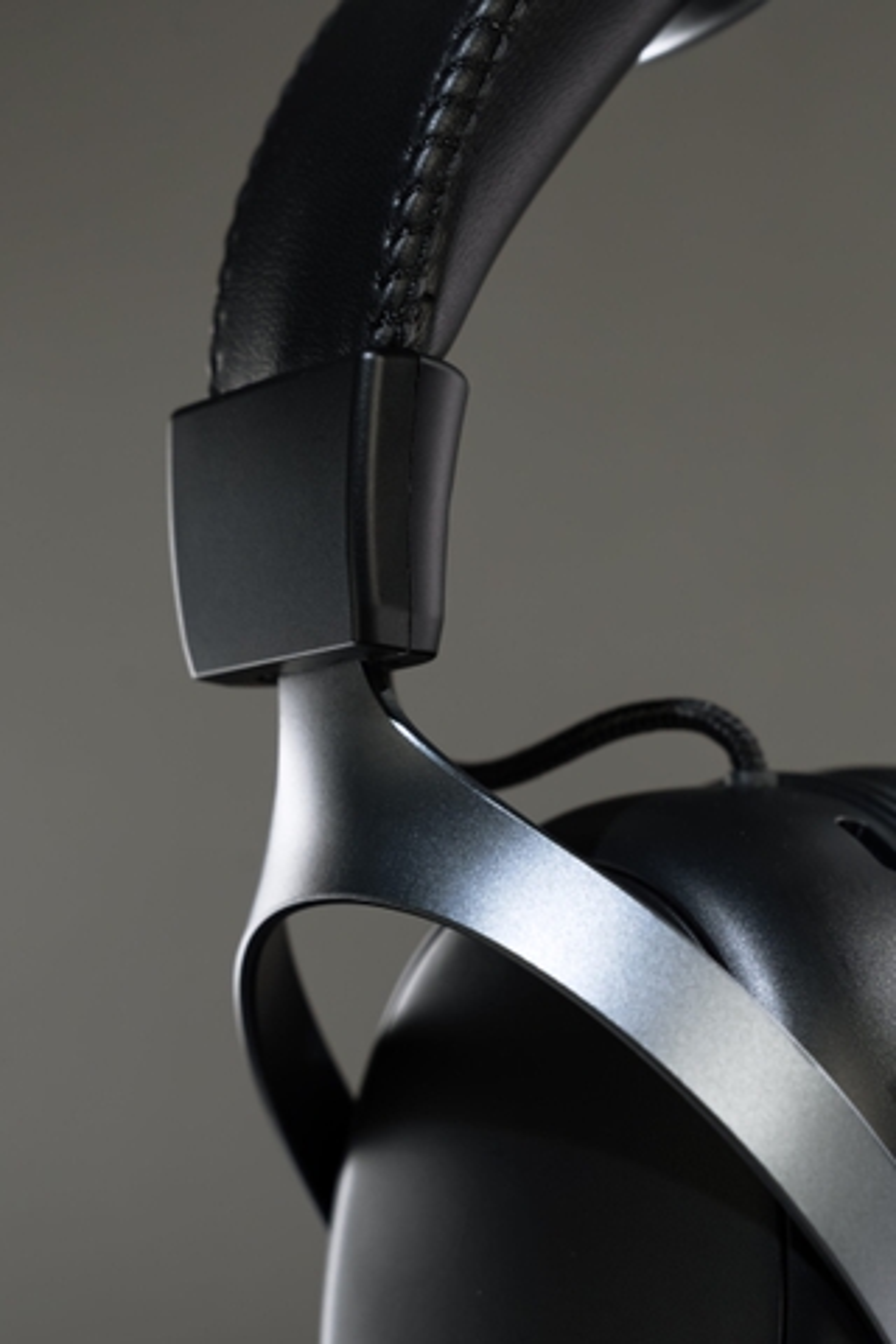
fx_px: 3920
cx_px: 448
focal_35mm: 105
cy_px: 672
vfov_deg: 19.5
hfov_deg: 13.0
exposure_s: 1/100
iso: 800
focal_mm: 70
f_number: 8
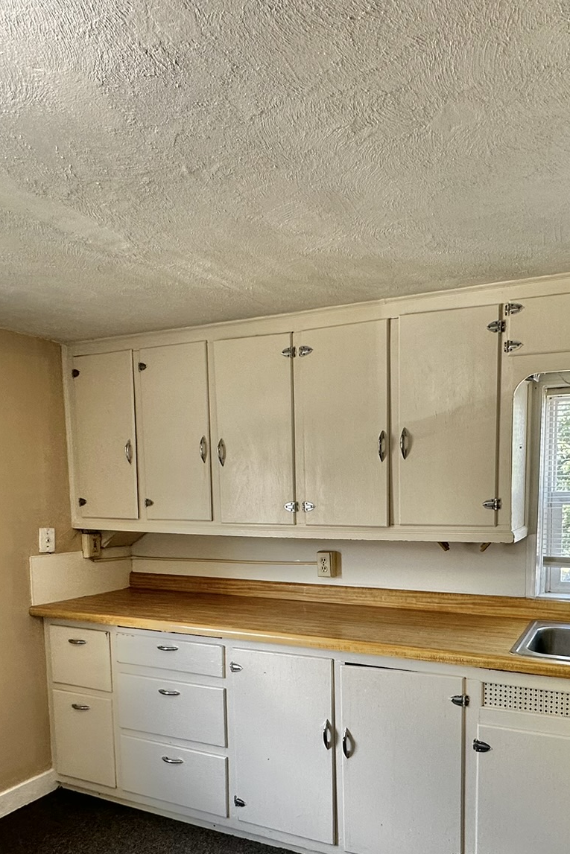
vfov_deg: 67.8
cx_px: 354
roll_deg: +0.2
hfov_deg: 49.1
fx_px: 617
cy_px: 558
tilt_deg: -5.8
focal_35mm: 26
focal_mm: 2.22
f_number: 2.2
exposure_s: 1/99
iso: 100
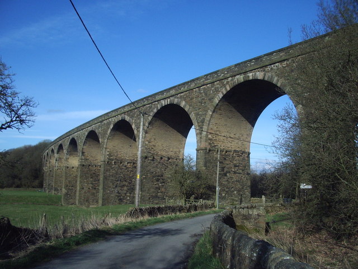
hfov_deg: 52.6
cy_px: 134
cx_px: 179
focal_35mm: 35
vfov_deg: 40.7
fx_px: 362
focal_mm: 5.8
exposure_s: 1/1000
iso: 200
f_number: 4.3
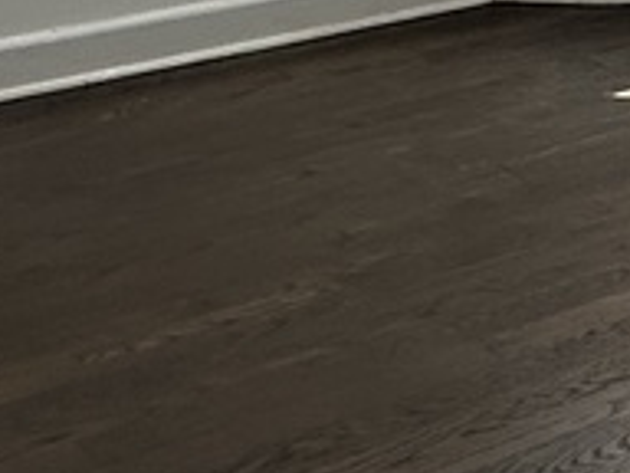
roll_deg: -1.4
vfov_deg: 12.5
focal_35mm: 105
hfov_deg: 14.0
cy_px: -463
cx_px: 1447
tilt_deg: -3.4
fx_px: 1911
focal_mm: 2.22
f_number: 2.2
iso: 40
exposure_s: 1/171
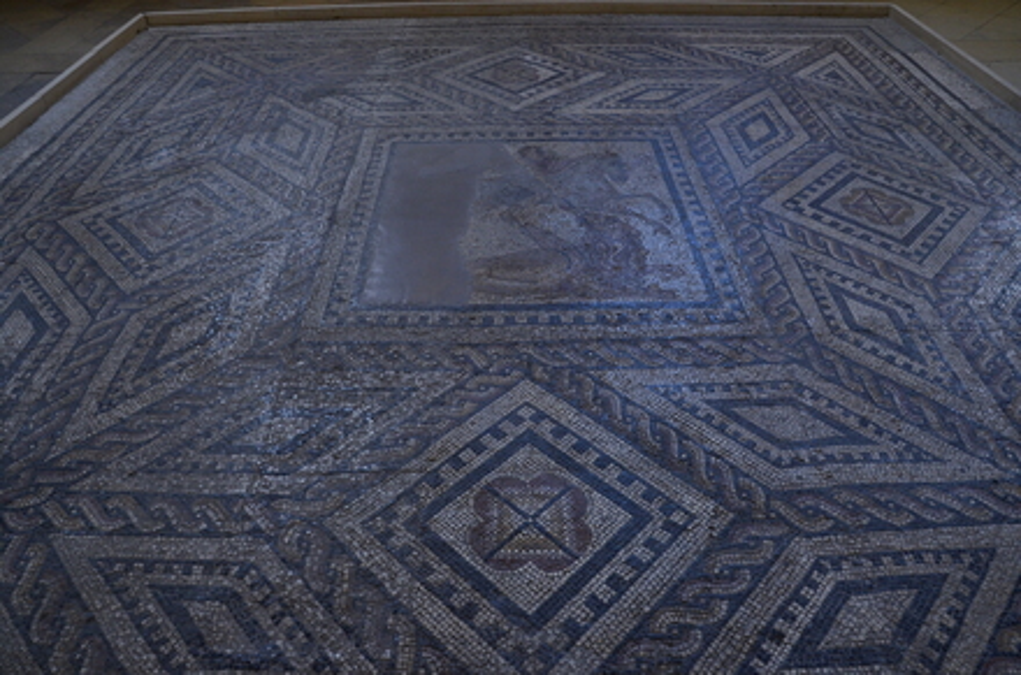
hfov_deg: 73.9
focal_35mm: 24
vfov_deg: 52.9
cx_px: 510
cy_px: 338
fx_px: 679
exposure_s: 1/125
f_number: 5.6
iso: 1000
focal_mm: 16
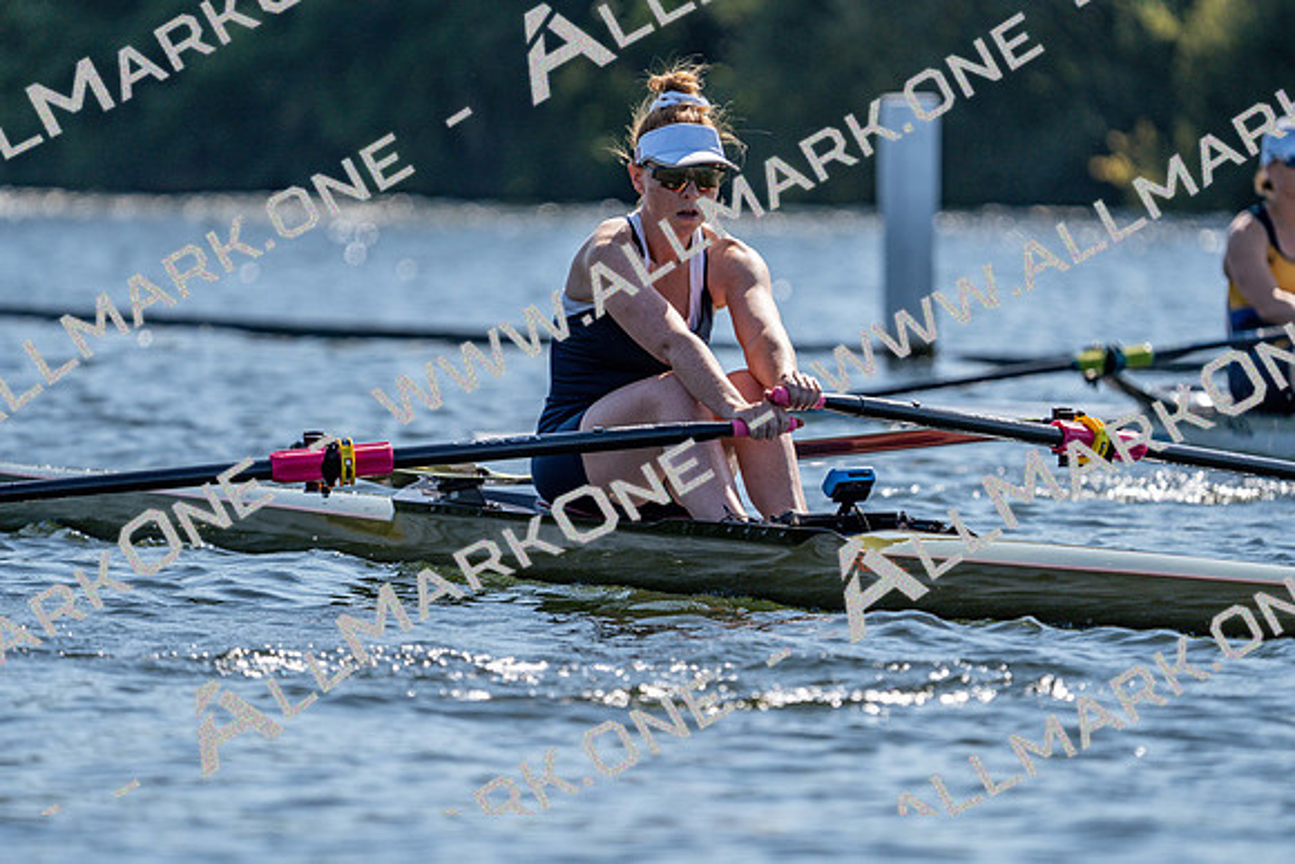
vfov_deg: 3.6
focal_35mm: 382
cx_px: 648
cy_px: 432
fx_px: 13744
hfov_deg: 5.4
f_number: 6.3
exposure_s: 1/1600
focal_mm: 382
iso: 200
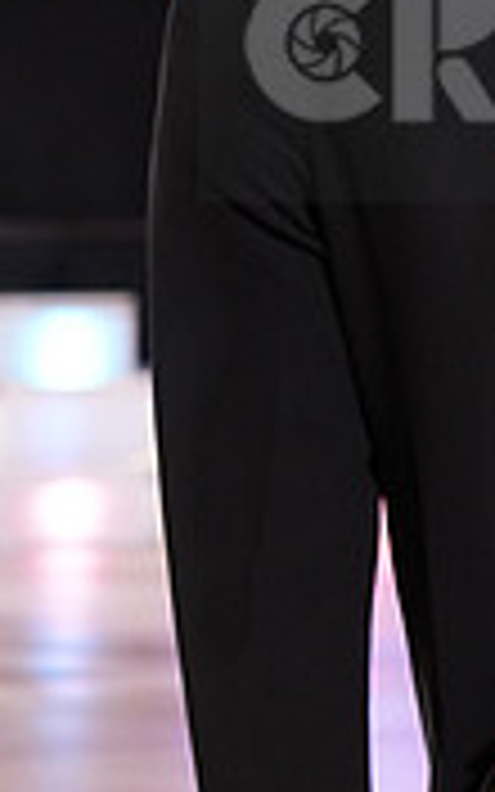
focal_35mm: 312
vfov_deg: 6.7
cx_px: 821
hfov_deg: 4.2
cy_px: 54
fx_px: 6734
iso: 2500
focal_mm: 93
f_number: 4
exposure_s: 1/400
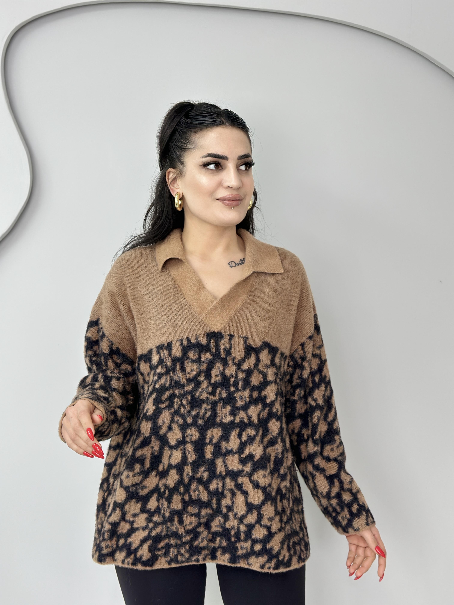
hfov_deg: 30.3
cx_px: 227
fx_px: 839
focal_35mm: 48
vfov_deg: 39.7
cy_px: 302
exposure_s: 1/100
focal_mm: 6.86
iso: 125
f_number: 1.78
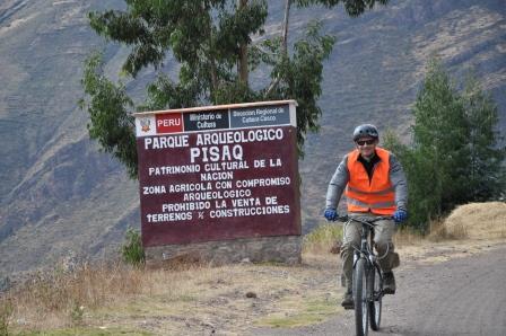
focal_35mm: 105
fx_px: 1475
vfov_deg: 13.0
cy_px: 168
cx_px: 253
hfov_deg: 19.5
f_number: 5.3
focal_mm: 70
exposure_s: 1/500
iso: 200
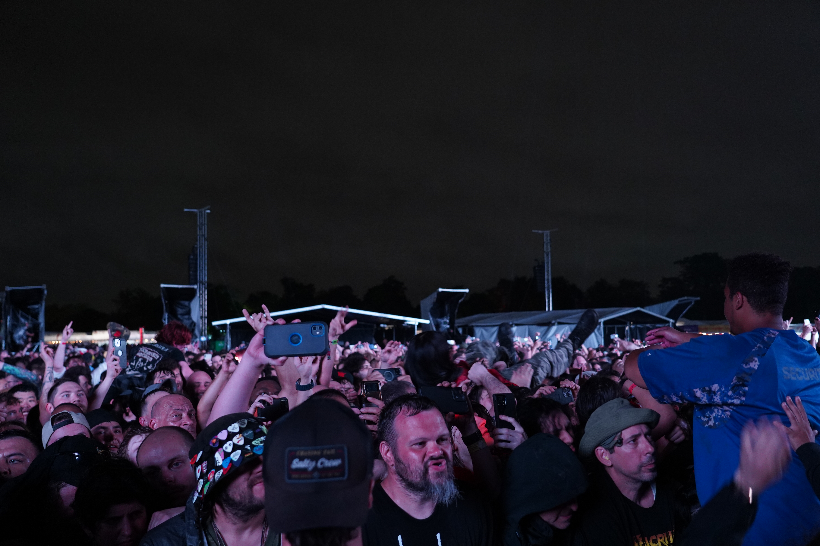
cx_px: 410
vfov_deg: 36.9
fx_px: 820
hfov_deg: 53.1
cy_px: 273
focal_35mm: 36
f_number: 4
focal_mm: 36
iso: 3200
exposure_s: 1/40
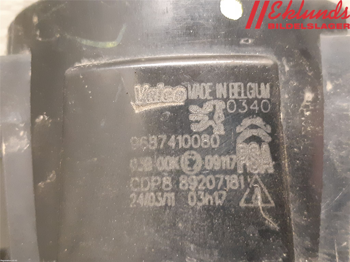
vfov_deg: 53.1
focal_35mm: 26
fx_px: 263
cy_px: 131
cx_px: 175
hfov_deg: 67.3
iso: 500
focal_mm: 3.93
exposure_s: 1/25
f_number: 1.7
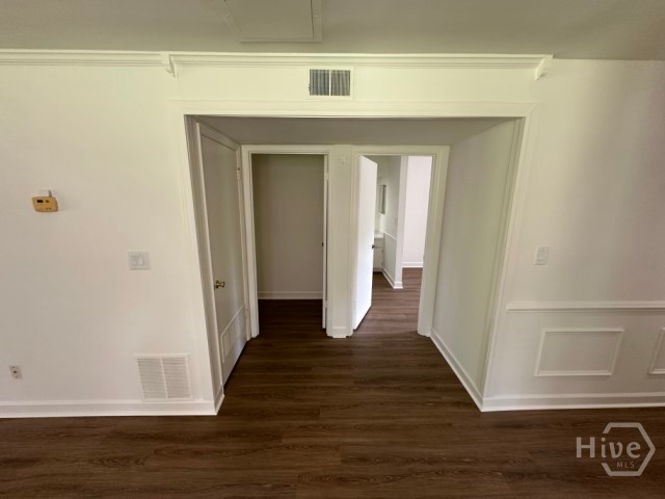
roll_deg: -0.2
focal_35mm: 14
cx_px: 332
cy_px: 250
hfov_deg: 102.1
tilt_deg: -9.1
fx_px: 269
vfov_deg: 85.7
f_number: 2.2
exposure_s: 1/60
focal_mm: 2.22
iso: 160
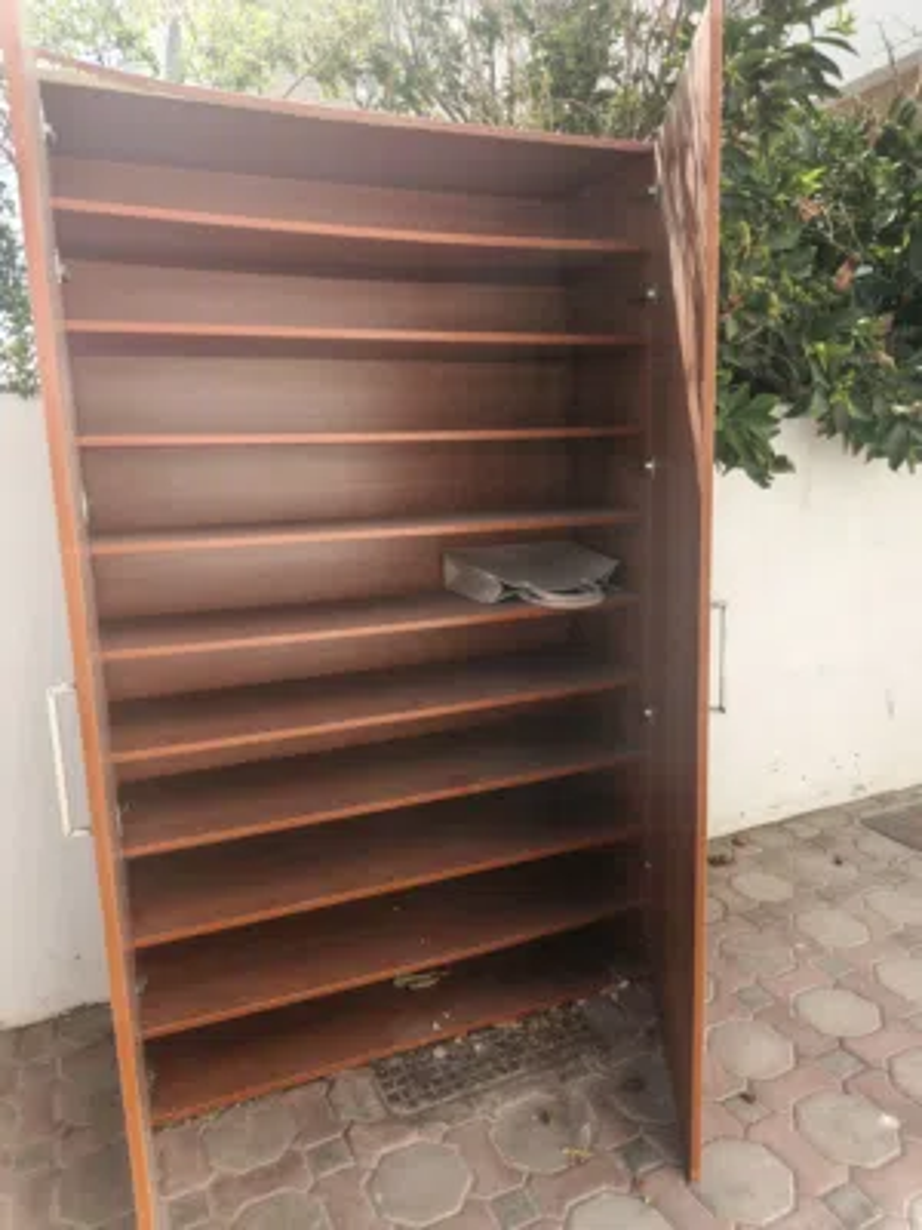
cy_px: 615
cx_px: 461
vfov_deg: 73.9
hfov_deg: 58.9
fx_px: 817
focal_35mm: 23
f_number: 1.8
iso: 50
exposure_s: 1/535
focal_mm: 5.56
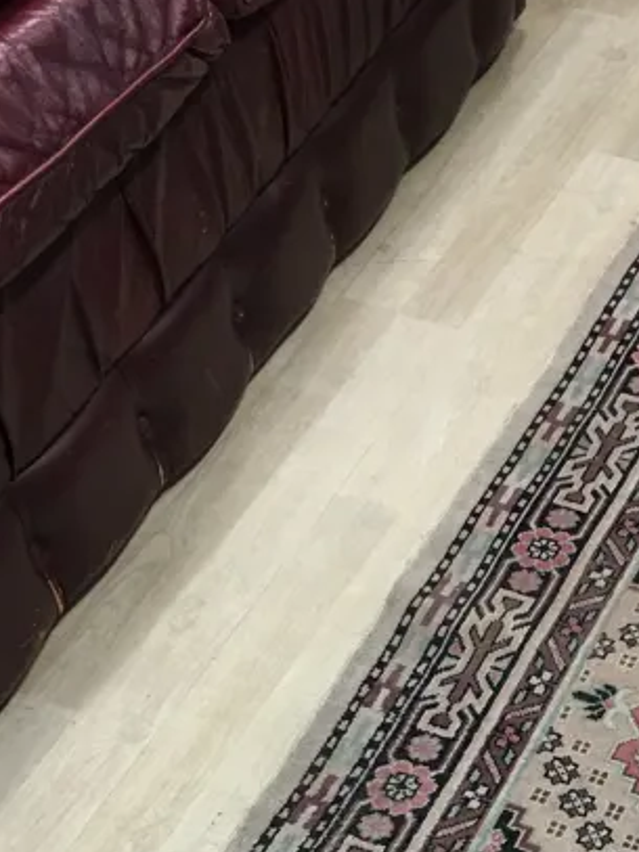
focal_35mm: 73
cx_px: 712
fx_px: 1798
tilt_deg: -57.0
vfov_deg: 23.9
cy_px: 1059
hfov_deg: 19.3
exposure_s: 1/17
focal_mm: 4.15
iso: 40
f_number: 2.2
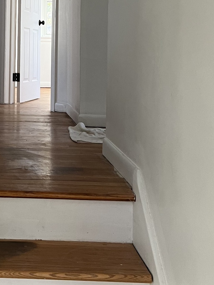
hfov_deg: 22.6
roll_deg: -1.7
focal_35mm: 62
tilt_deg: +2.3
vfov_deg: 30.0
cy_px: 35
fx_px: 511
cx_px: -6
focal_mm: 5.7
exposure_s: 1/60
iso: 160
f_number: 1.5
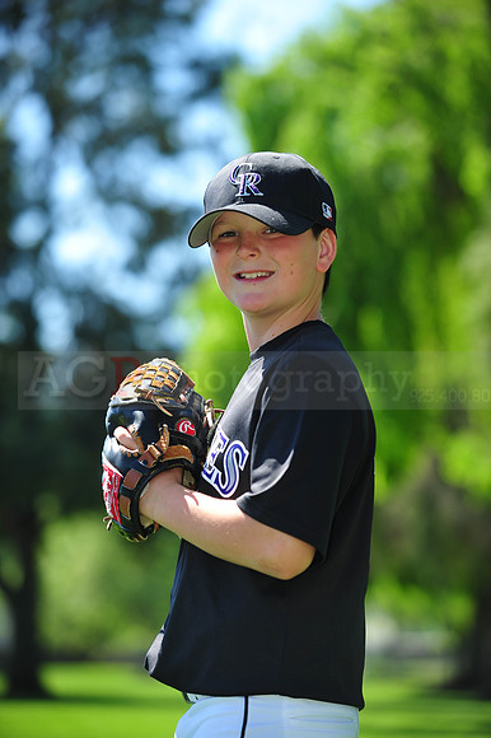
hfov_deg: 11.4
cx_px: 246
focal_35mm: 120
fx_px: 2458
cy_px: 369
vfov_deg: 17.1
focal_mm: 120
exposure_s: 1/800
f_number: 4
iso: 200
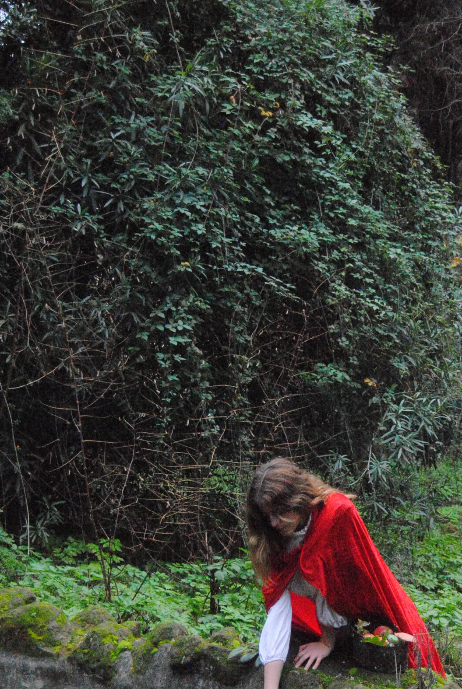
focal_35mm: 78
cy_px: 518
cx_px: 268
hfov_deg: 17.5
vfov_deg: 25.6
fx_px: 1496
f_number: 4.5
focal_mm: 32
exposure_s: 1/200
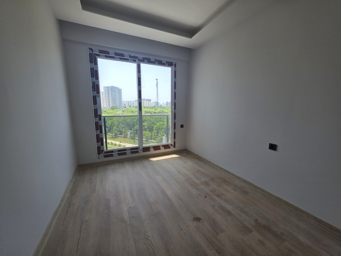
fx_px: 128
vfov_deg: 89.9
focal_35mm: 13
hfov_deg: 106.2
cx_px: 170
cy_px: 128
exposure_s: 1/535
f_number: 1.9
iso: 40
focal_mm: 2.2
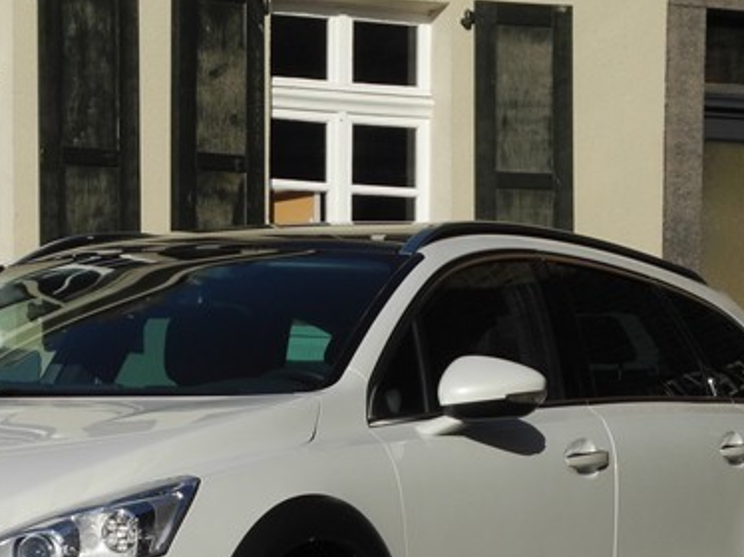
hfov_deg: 10.8
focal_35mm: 182
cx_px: 165
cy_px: 515
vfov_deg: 8.1
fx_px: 3909
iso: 100
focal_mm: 18.1
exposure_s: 1/824
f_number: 5.6
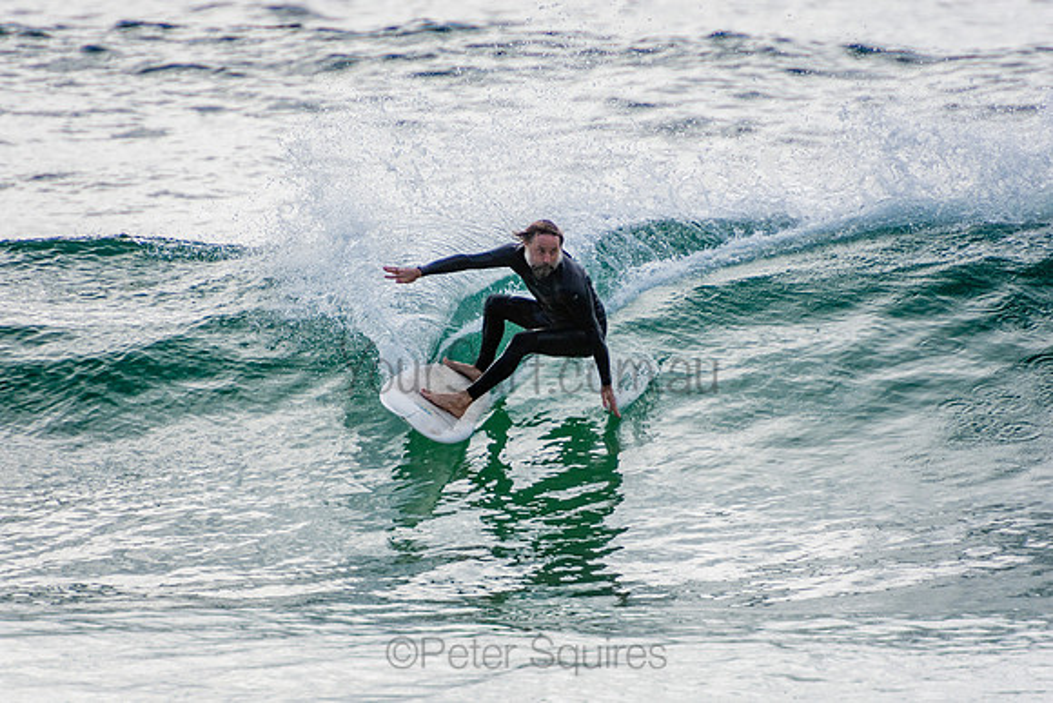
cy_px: 352
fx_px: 17553
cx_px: 526
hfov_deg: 3.4
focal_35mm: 600
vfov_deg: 2.3
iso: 360
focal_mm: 400
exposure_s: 1/2000
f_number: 5.6
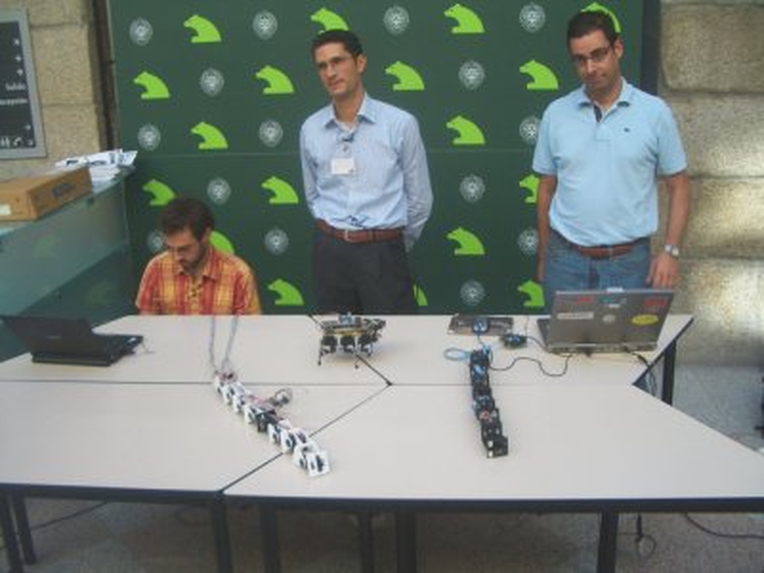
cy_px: 286
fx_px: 772
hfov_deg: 52.6
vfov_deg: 40.7
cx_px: 382
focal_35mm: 35
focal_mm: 5.8
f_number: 2.6
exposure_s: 1/80
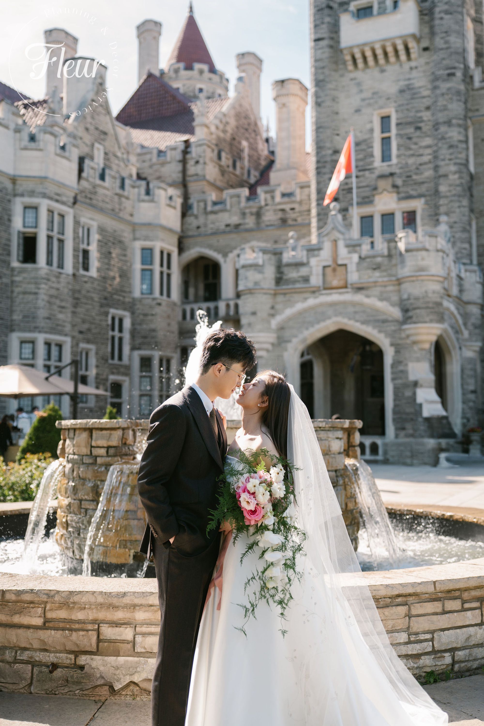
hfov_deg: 35.9
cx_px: 242
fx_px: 746
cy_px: 363
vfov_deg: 51.9
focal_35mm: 37
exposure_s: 1/640
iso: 100
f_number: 2
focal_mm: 37
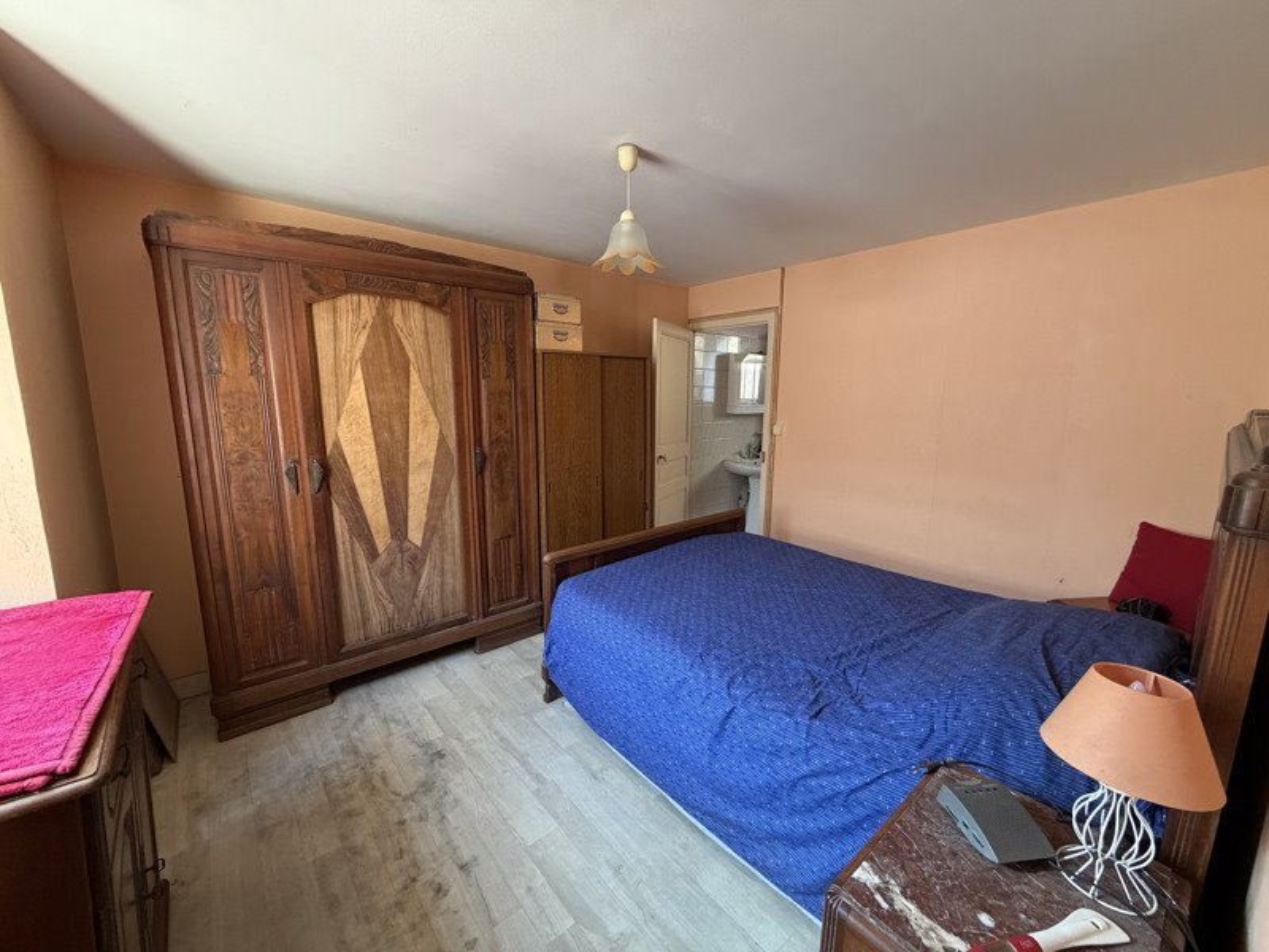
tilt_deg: -9.4
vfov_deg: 85.7
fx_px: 513
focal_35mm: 14
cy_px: 476
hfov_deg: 102.1
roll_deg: -0.1
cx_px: 634
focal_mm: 2.22
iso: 320
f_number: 2.2
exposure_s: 1/63
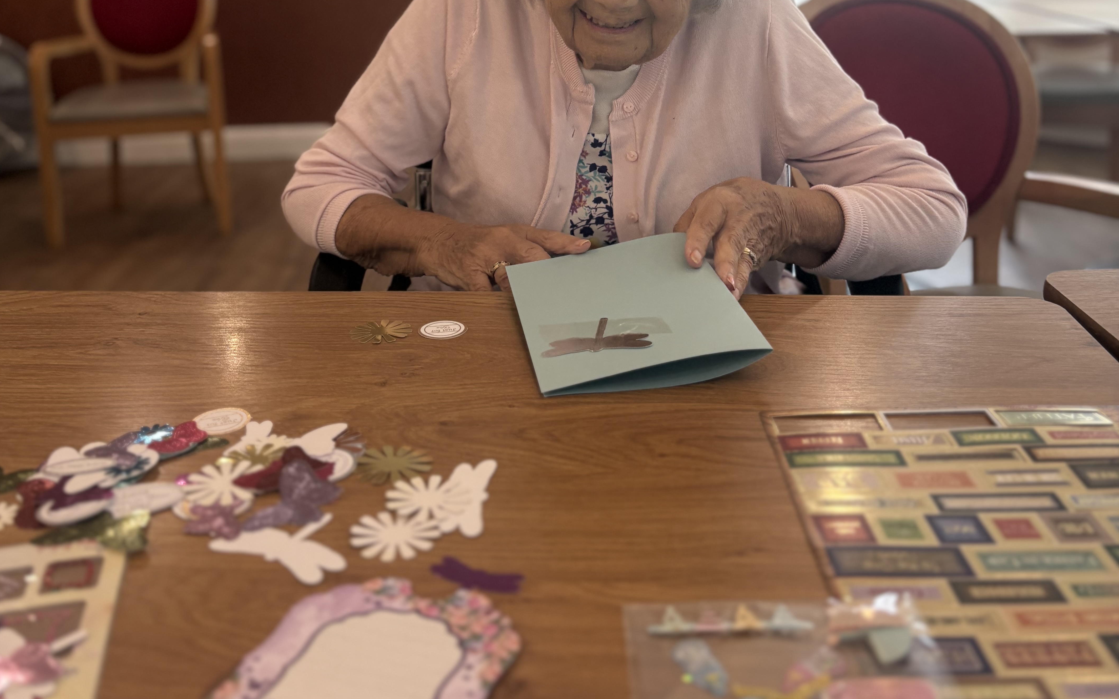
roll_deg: +1.7
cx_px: 557
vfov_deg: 32.9
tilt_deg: -9.3
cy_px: 91
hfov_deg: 52.8
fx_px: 1128
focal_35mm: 37
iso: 125
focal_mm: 5.96
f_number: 1.6
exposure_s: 1/100
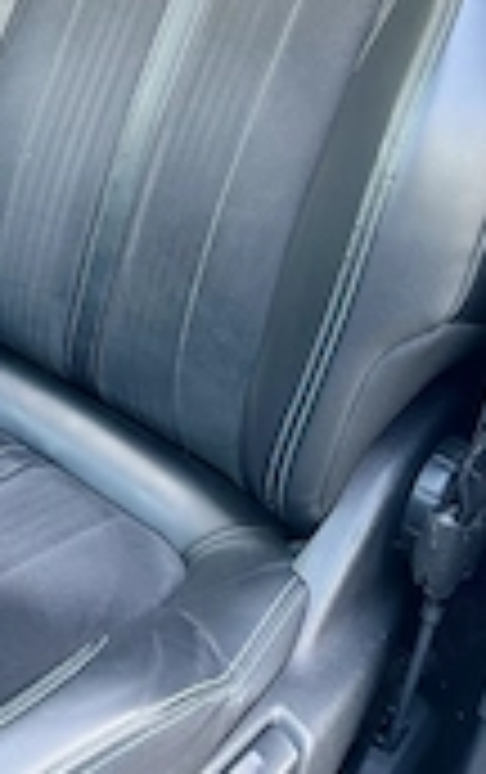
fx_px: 1246
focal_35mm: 59
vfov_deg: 32.1
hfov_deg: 21.2
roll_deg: -0.9
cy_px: 22
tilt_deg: -20.3
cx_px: -22
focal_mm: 6.86
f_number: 1.78
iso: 125
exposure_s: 1/121
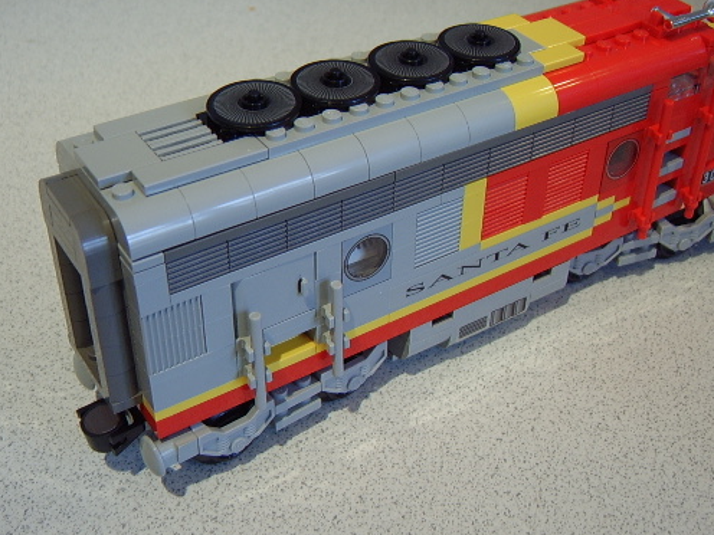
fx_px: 825
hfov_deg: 46.6
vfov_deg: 35.9
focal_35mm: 40
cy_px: 233
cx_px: 420
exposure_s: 1/24
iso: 100
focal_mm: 8.13
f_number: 2.7
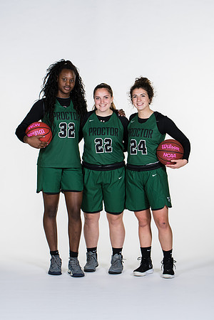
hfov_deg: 13.0
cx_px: 107
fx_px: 936
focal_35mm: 105
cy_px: 160
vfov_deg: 19.5
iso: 200
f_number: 6.3
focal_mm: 70
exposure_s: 1/160
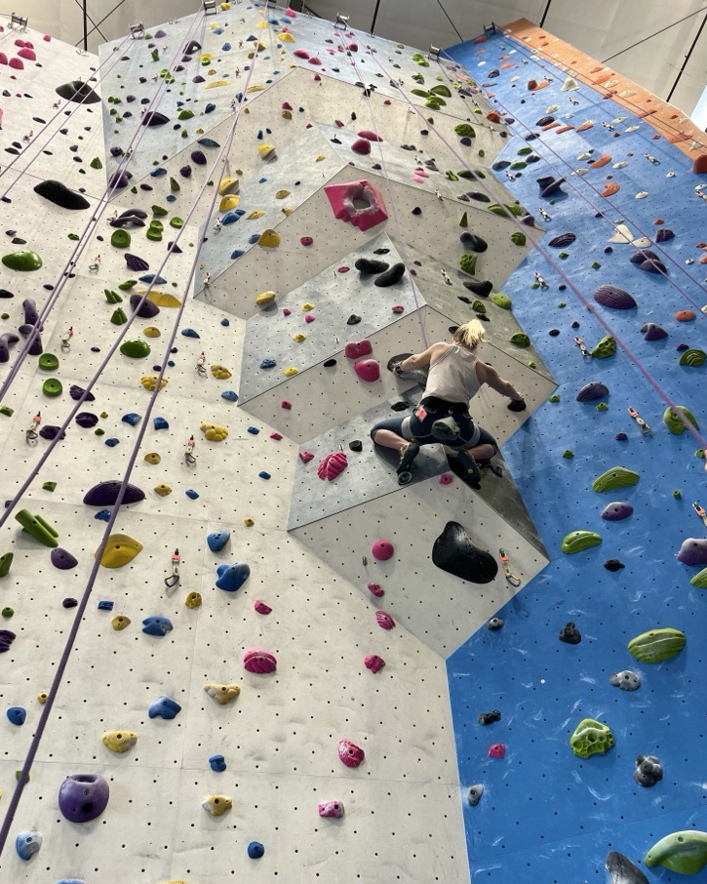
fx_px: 732
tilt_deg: +52.3
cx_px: 343
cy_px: 466
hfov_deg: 51.5
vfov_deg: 62.2
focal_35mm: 28
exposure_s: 1/60
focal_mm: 5.7
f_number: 1.5
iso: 64
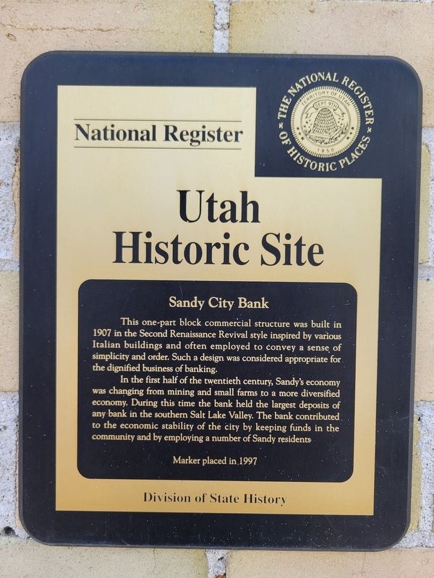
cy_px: 289
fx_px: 435
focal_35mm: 26
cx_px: 217
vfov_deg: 67.3
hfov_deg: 53.1
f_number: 1.8
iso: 40
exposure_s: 1/650
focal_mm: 5.4
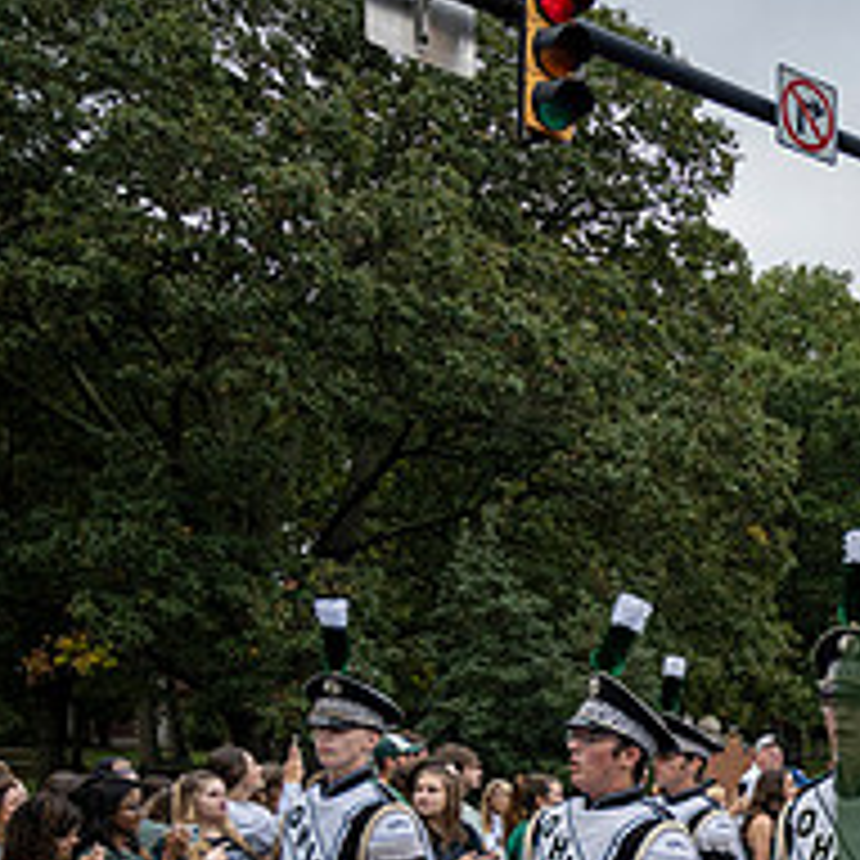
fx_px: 1743
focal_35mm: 62
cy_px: 826
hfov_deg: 23.7
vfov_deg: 26.5
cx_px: 1175
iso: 500
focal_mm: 24
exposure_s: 1/1600
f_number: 4
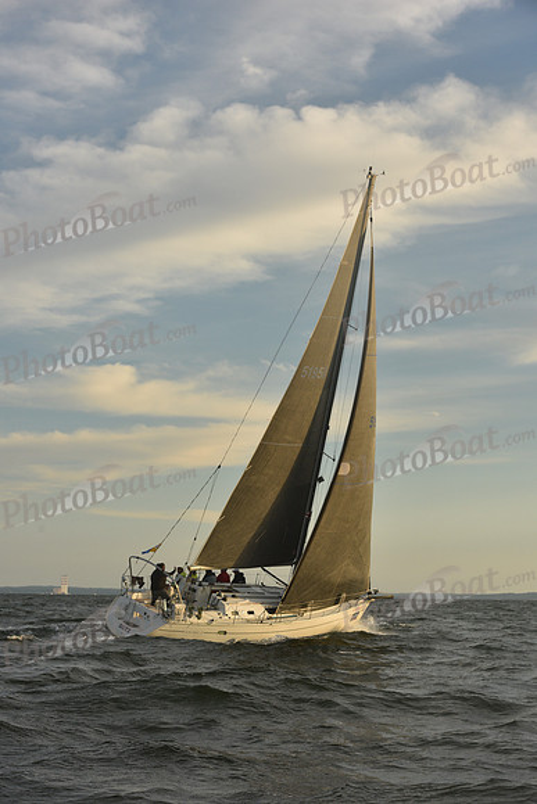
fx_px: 1565
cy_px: 402
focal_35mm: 70
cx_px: 268
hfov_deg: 19.5
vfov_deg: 28.8
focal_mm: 70
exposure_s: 1/640
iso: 250
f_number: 6.3
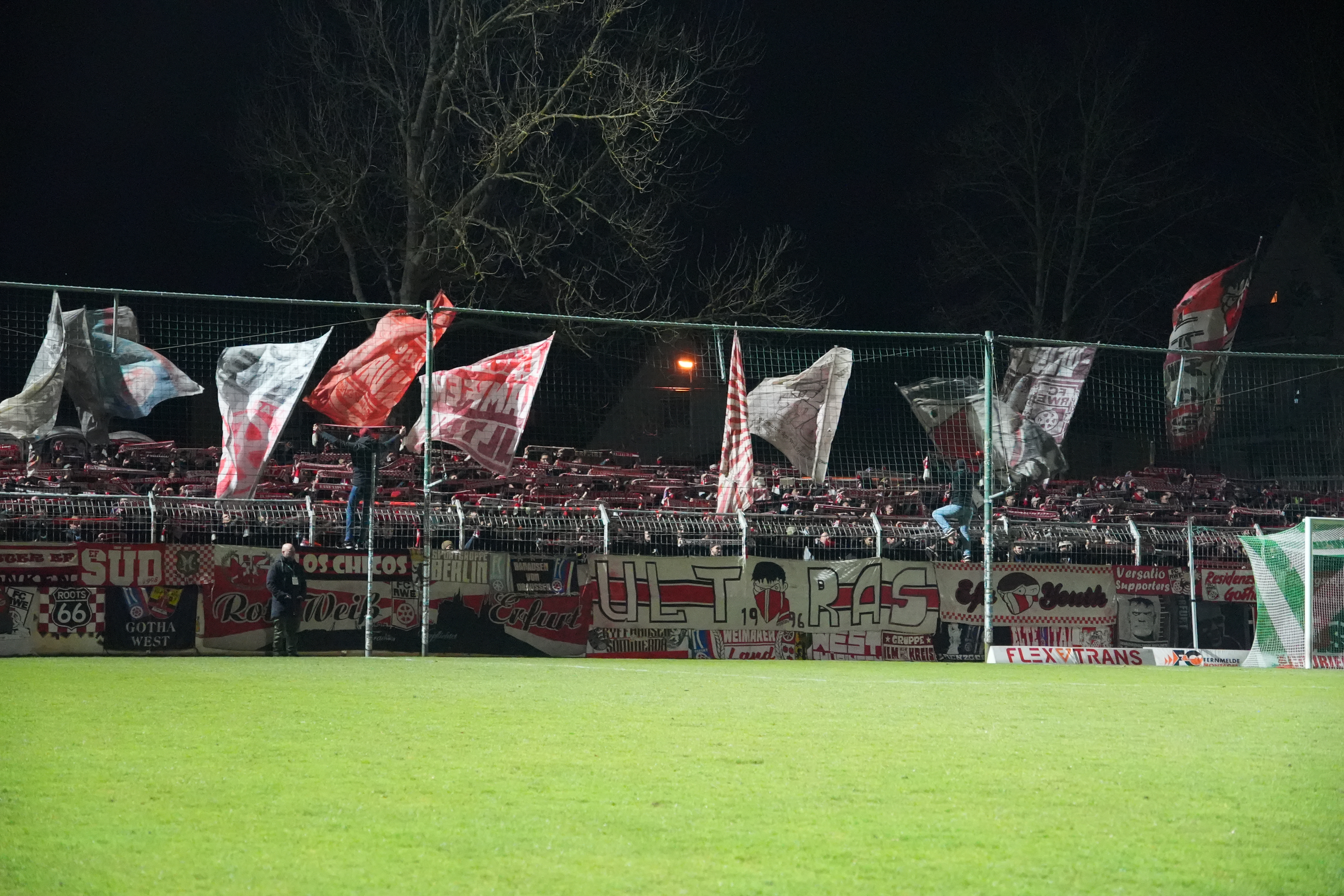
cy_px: 448
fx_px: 3360
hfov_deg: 22.6
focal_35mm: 90
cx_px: 672
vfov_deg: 15.2
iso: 12800
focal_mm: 60
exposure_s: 1/125
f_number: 4.5
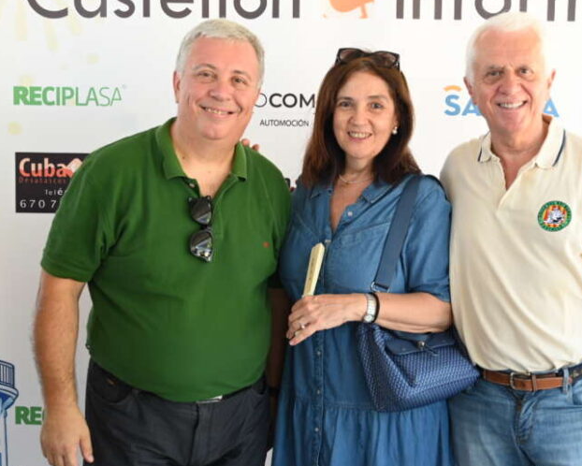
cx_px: 371
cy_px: 223
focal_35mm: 52
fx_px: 892
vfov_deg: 29.3
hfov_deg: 35.9
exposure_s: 1/80
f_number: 5
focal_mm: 33.5
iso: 400
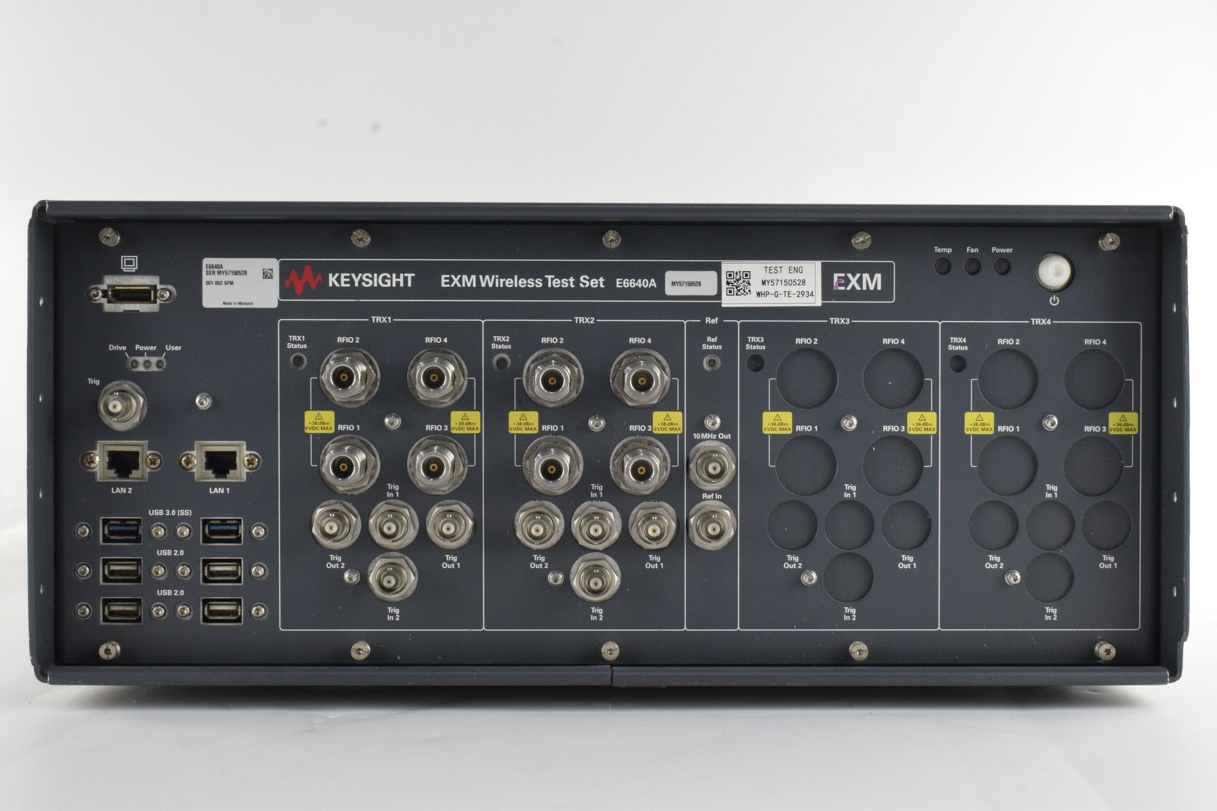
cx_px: 608
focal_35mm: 54
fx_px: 1825
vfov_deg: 25.1
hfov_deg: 36.9
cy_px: 406
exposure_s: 1/30
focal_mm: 36
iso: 1600
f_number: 22
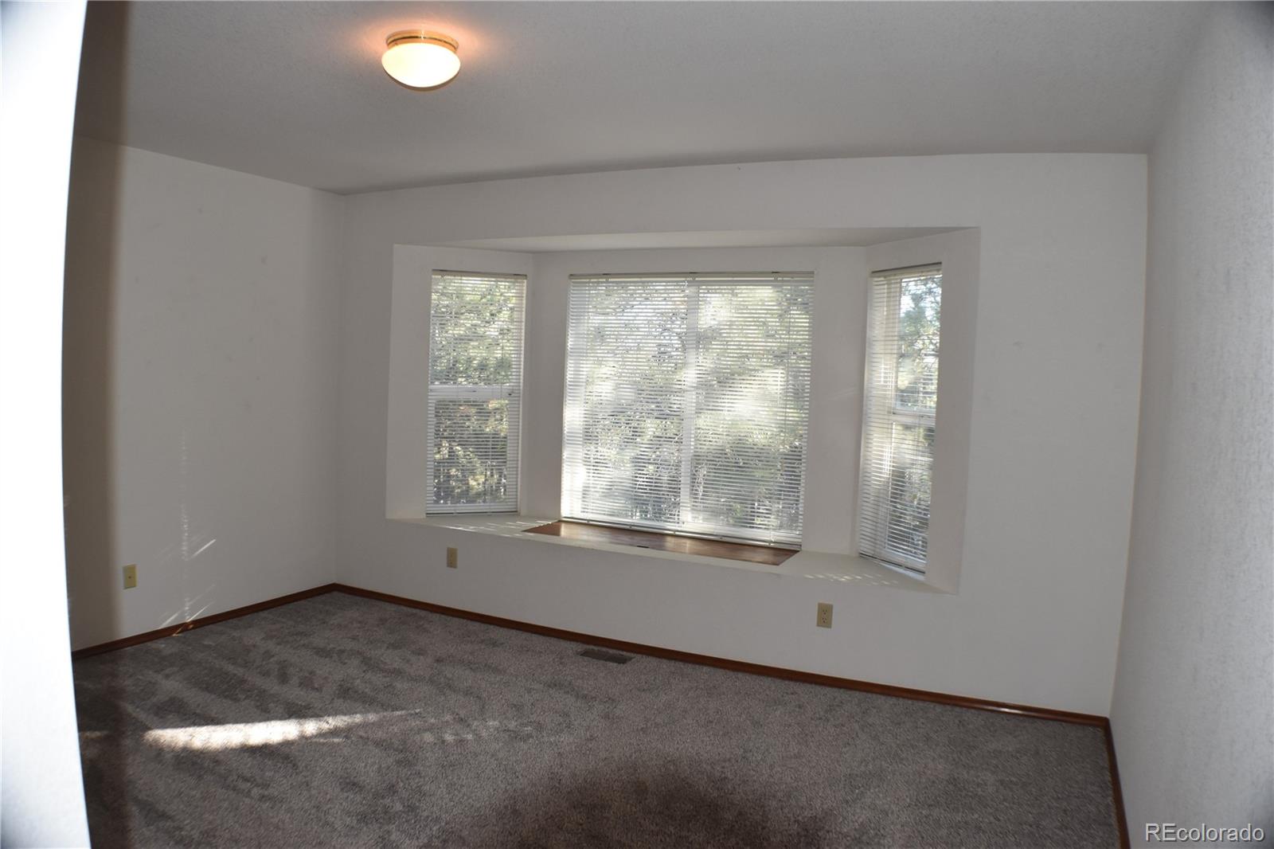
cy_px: 424
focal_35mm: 33
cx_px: 637
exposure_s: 1/125
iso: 720
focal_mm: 22
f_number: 5.6
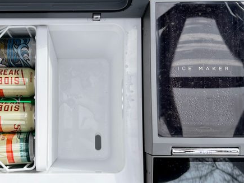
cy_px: 110
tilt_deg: -87.0
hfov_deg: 42.9
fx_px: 303
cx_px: 72
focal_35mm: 43
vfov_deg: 33.5
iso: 50
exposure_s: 1/1621
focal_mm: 5.7
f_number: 1.5
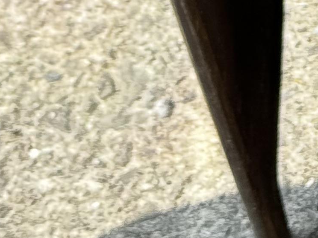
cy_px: -292
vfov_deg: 5.6
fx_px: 2388
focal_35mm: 260
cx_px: 706
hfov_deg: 7.2
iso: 64
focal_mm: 6.76
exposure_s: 1/888
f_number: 1.78
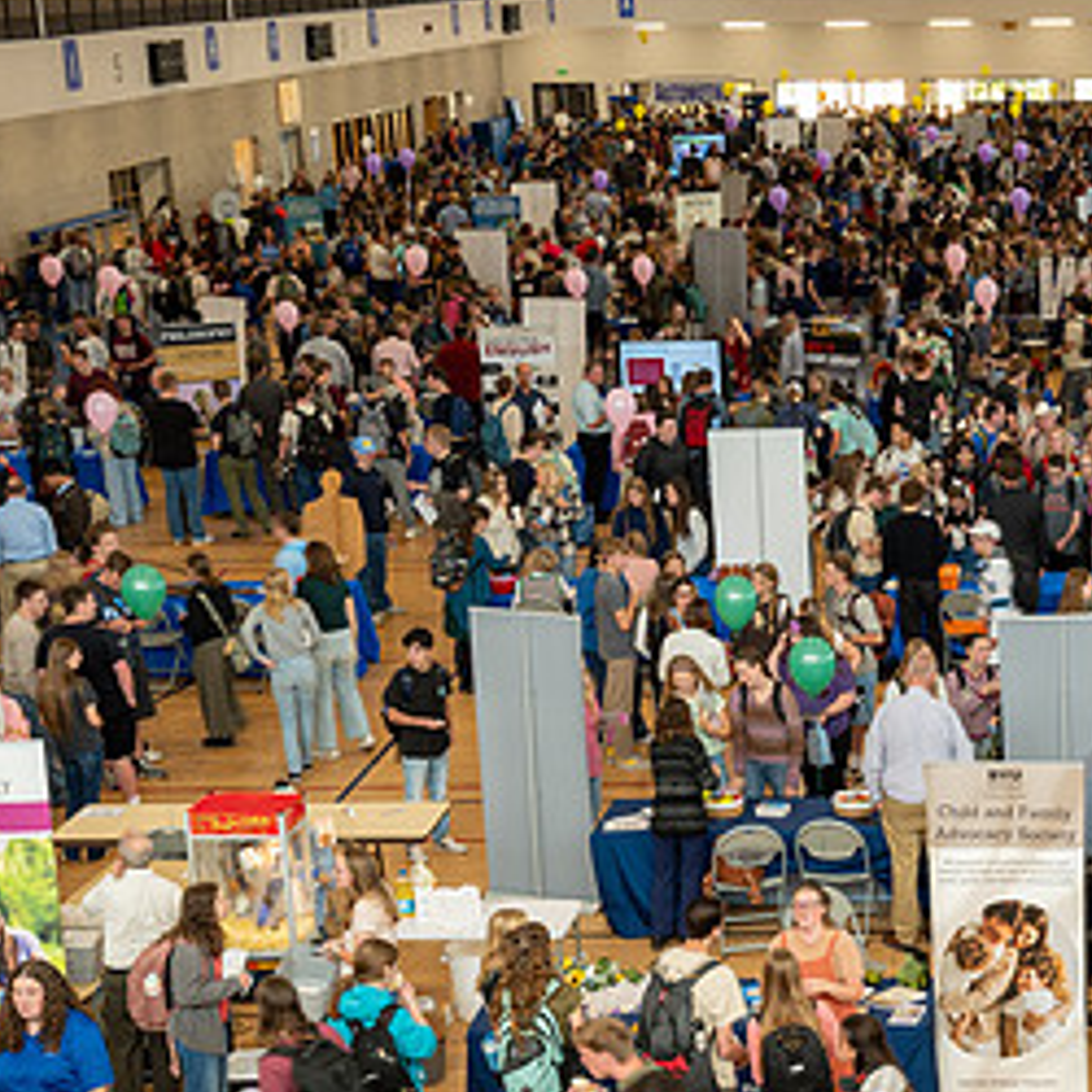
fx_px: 2748
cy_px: 819
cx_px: 1175
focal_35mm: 77
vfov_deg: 22.3
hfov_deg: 21.4
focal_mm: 39
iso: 400
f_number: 11
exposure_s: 1/13
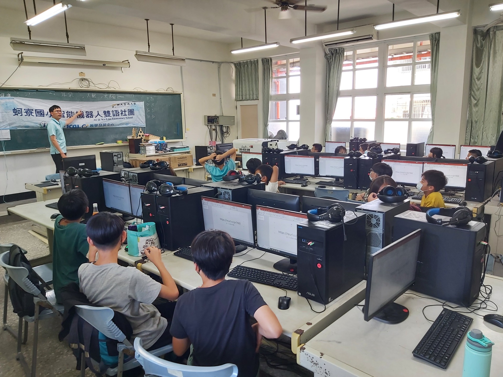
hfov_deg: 67.3
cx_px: 252
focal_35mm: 26
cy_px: 188
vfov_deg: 53.1
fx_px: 378
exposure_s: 1/60
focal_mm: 3.92
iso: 80
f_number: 1.7
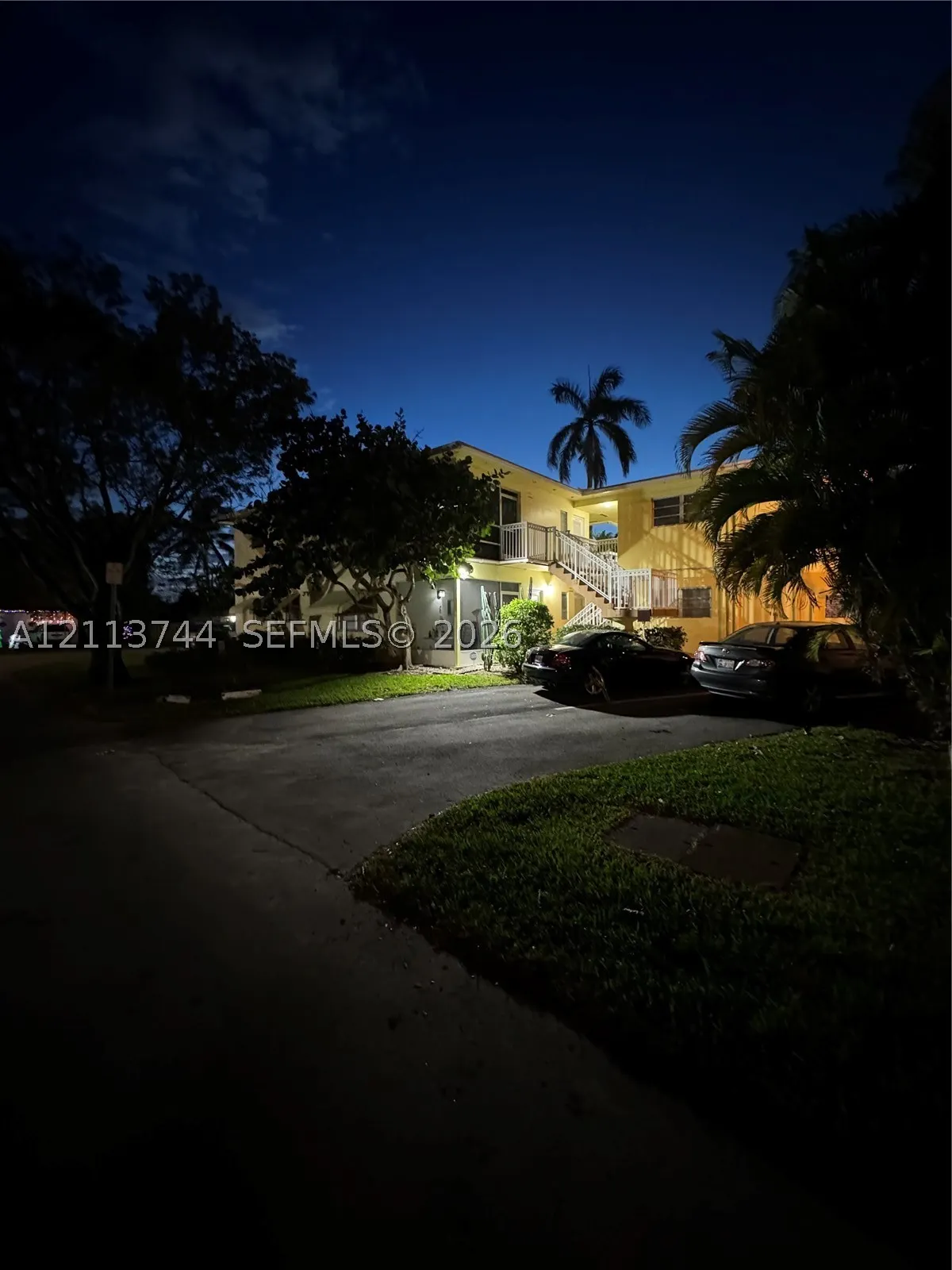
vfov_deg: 102.1
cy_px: 635
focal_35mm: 14
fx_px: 513
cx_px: 476
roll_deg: -0.6
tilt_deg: +0.7
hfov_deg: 85.7
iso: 1250
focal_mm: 2.22
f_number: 2.2
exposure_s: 1/30
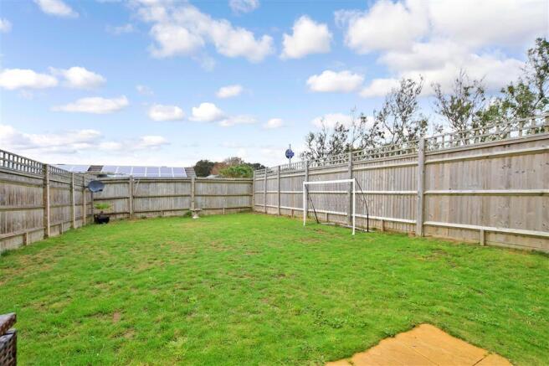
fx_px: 229
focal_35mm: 15
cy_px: 183
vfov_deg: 77.3
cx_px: 274
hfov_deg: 100.4
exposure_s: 1/320
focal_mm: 10
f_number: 7.1
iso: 500
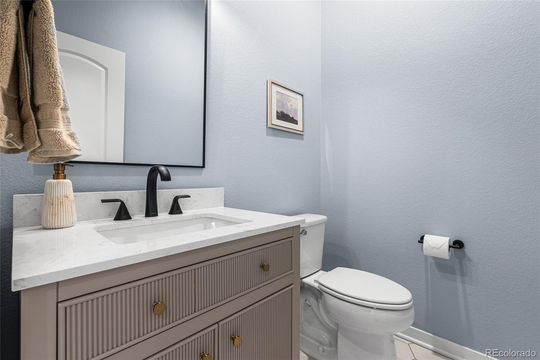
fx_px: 240
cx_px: 270
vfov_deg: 73.7
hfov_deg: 96.7
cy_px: 180
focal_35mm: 16
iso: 200
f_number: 11
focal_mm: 16
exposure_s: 1.6
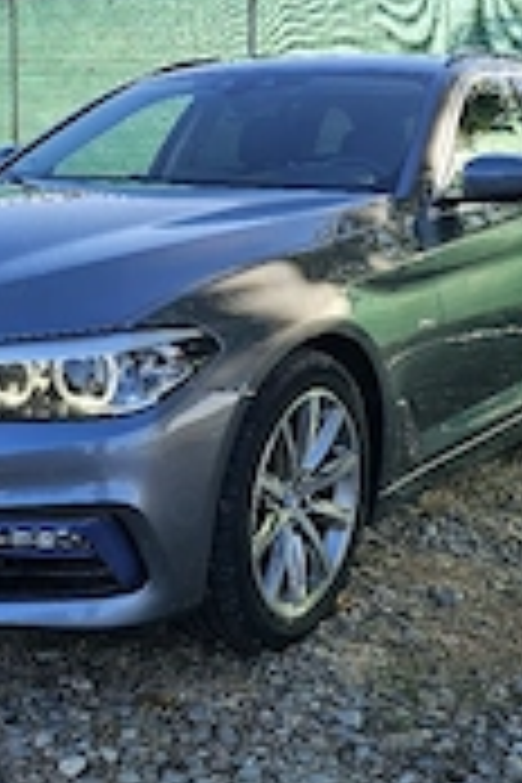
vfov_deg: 36.1
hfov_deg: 24.4
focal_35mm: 55
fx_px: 1196
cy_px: 297
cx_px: 148
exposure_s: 1/263
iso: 10
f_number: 1.7
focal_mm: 6.3
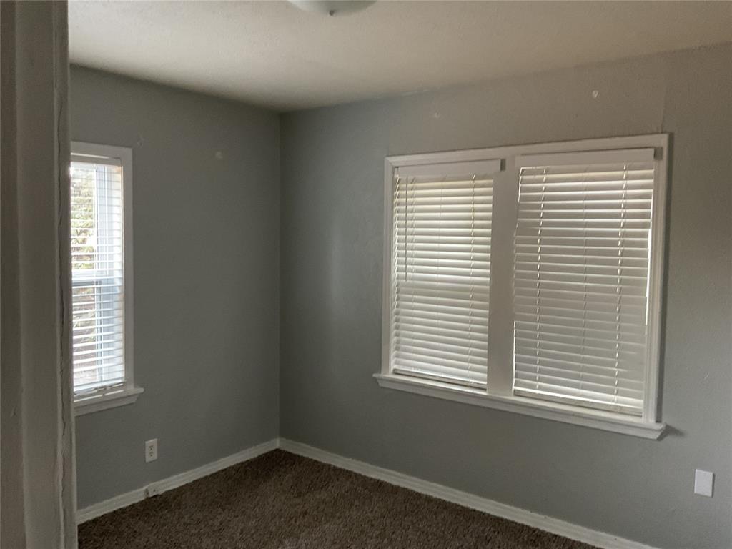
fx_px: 613
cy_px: 274
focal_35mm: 29
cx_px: 366
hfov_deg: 61.7
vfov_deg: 48.2
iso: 200
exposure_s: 1/40
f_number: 1.8
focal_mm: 3
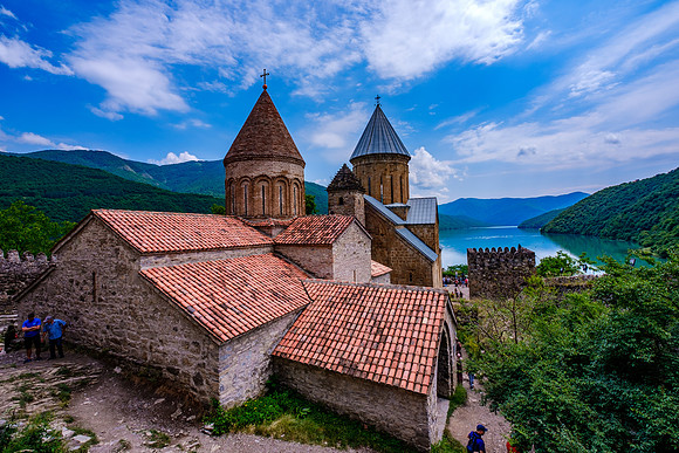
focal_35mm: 16
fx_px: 297
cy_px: 218
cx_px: 352
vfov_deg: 74.7
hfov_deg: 97.7
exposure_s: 1/120
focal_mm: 10
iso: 160
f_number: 8
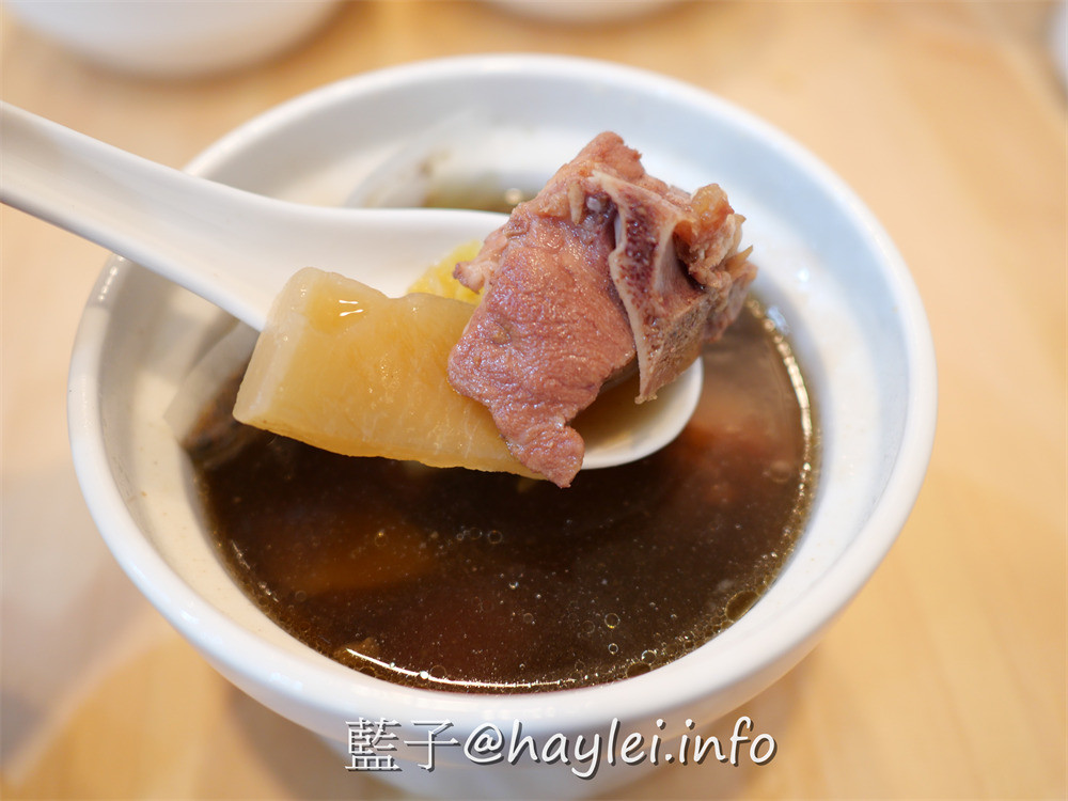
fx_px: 926
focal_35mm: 30
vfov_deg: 46.8
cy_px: 400
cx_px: 534
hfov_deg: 60.0
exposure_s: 1/60
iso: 250
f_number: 1.7
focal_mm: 15
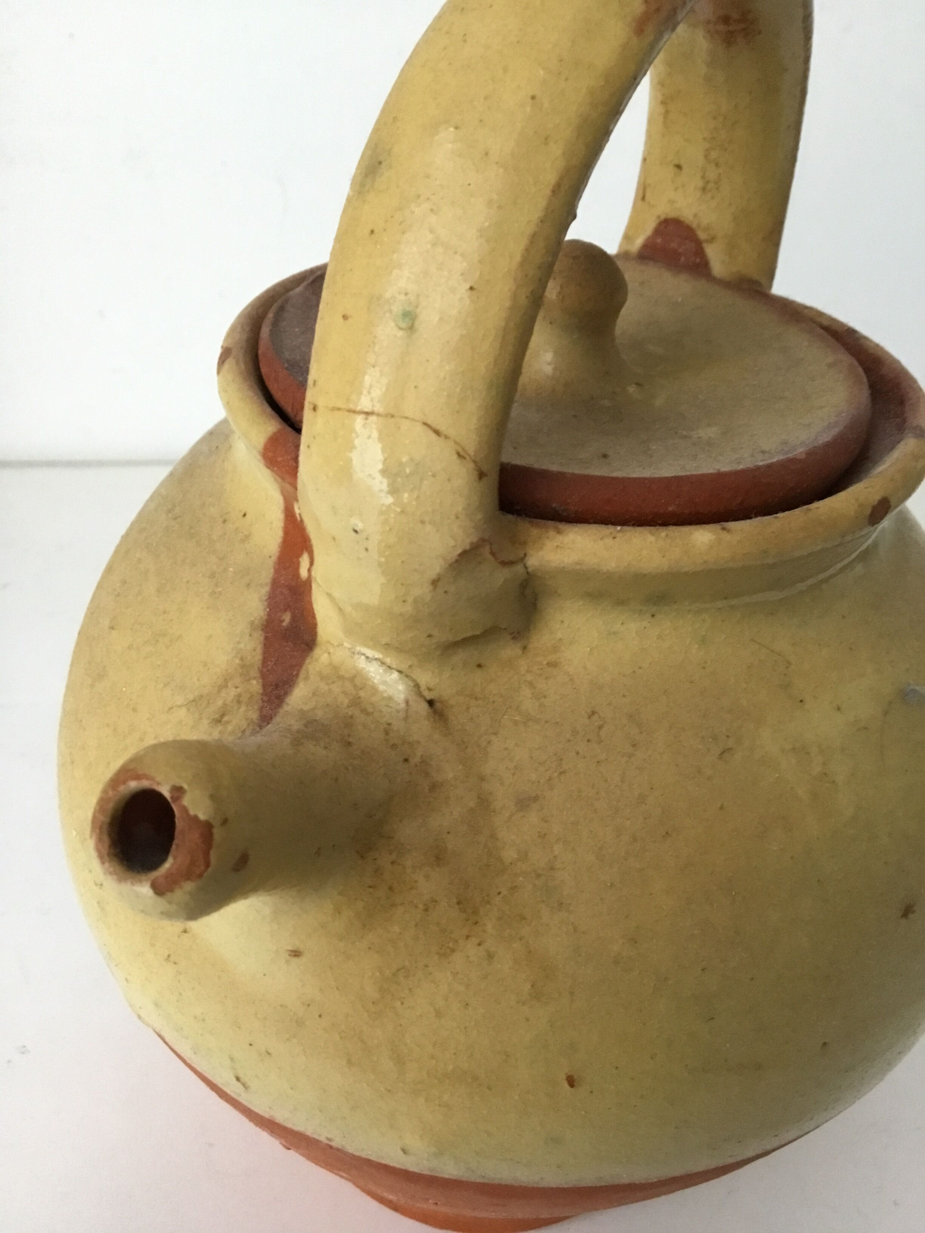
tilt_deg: -35.2
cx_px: 462
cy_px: 616
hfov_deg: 45.4
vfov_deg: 58.4
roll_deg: -1.7
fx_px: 1104
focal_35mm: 31
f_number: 2.4
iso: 200
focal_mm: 3.3
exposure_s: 1/20
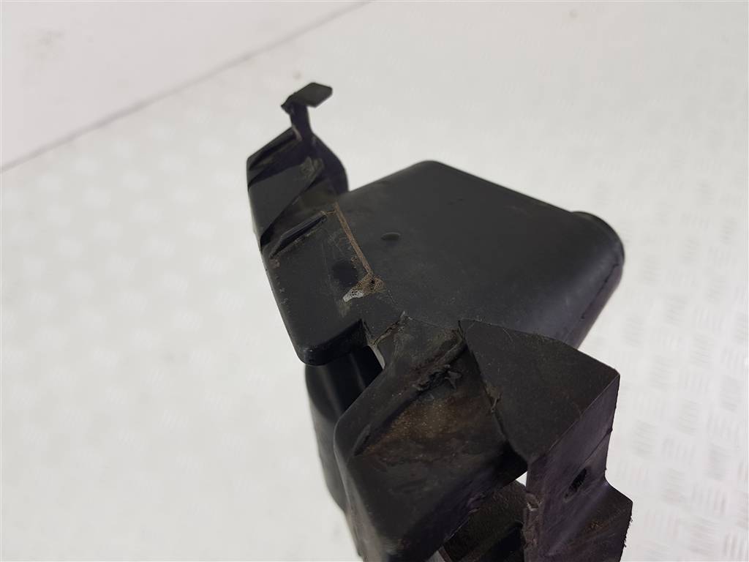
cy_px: 281
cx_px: 374
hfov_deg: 67.3
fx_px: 563
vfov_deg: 53.1
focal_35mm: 26
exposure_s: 1/120
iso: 40
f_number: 1.7
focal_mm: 4.2
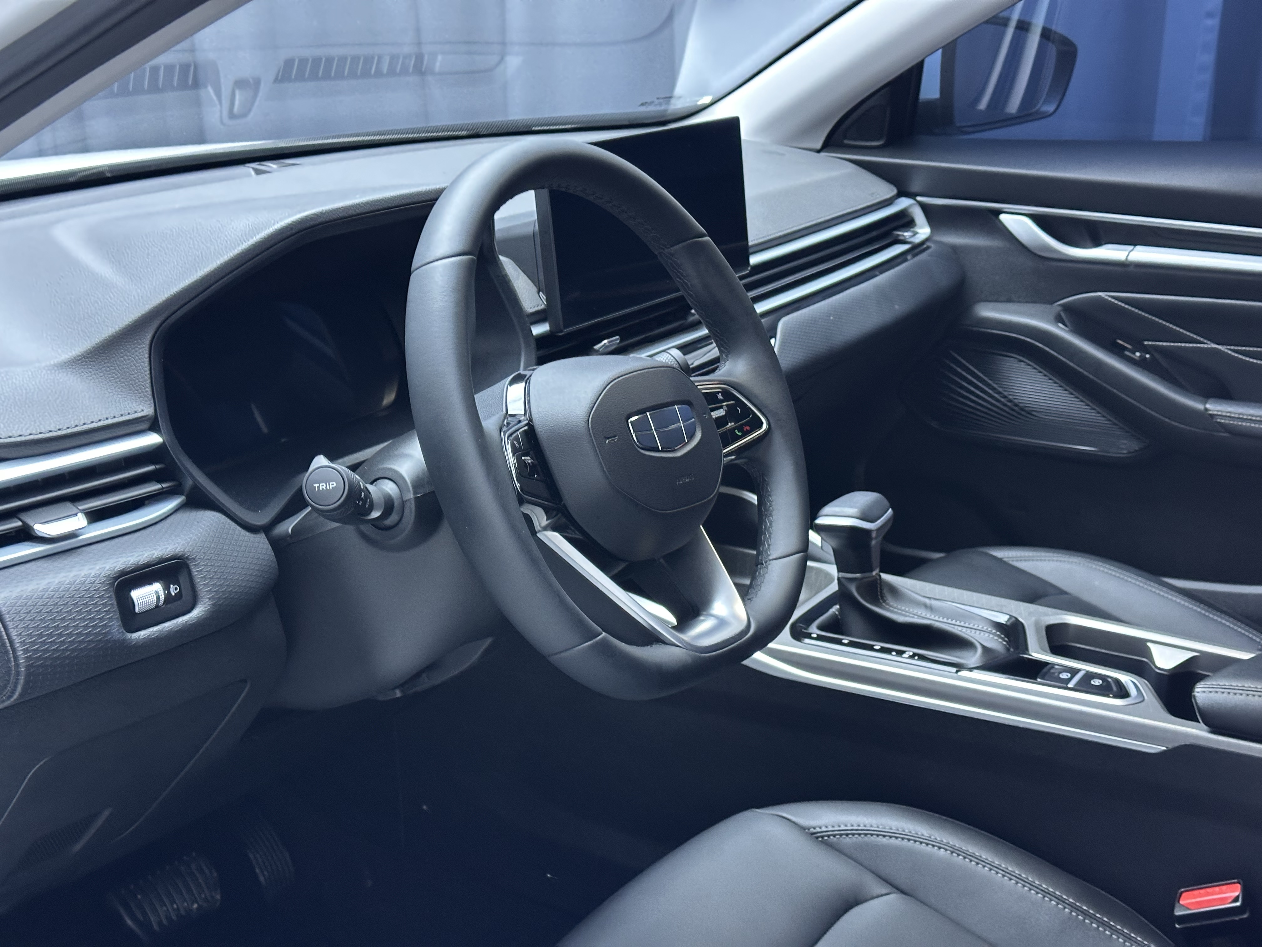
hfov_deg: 39.7
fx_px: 1750
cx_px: 631
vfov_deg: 30.3
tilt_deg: -16.0
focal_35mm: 48
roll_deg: -0.8
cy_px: 474
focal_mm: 6.86
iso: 200
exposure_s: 1/33
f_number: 1.78
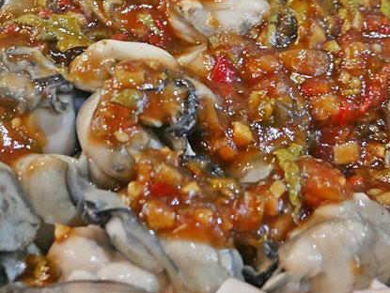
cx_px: 4
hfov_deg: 18.1
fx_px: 1195
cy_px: 87
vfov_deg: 14.0
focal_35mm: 106
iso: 1600
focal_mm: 22
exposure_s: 1/60
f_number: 4.6
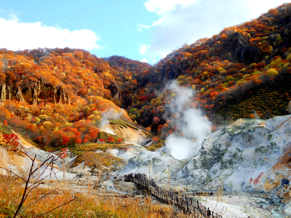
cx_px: 146
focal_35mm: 38
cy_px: 109
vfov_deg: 37.7
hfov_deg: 49.0
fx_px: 319
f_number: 3.6
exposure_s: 1/320
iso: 80
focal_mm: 6.8
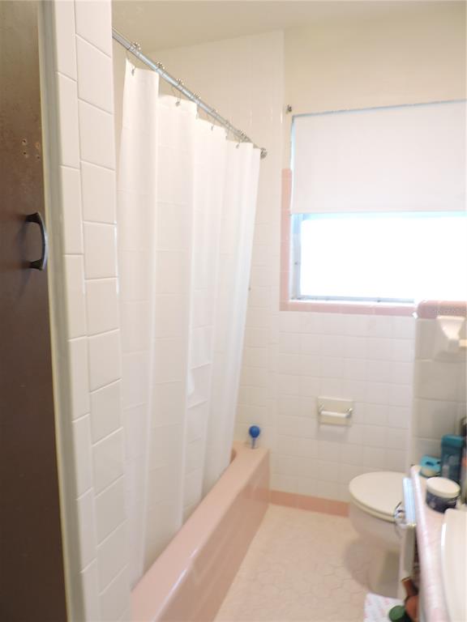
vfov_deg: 71.6
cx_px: 234
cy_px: 311
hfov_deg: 56.8
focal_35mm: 24
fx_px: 432
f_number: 3
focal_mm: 4.3
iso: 400
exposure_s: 1/25
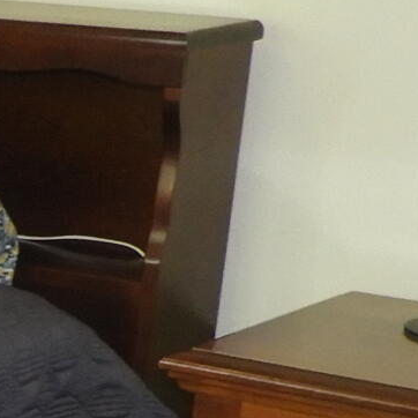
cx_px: -924
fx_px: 2404
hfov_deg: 8.1
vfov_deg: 9.9
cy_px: 434
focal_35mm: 176
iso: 200
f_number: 3.3
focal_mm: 4.3
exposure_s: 1/30
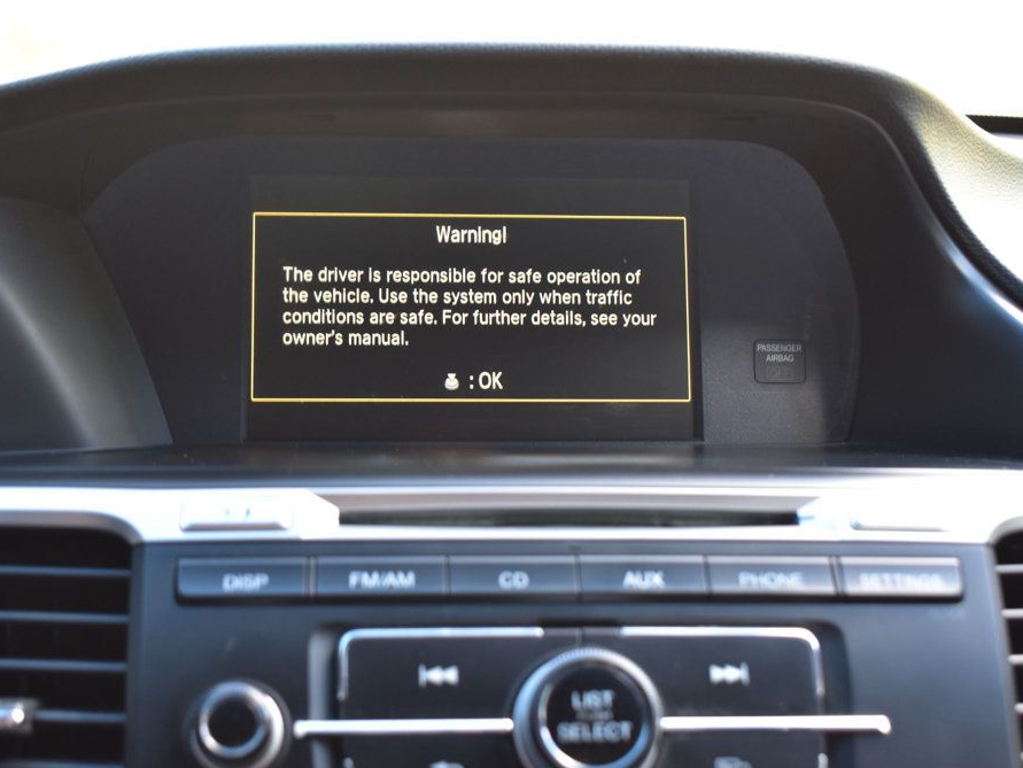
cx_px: 474
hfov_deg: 36.1
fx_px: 1567
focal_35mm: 53
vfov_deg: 27.5
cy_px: 381
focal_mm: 32
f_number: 6.3
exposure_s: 1/15
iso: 450
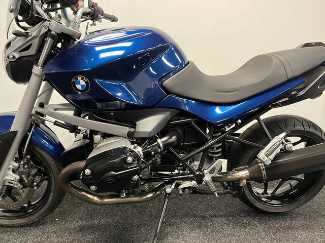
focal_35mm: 26
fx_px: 244
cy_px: 122
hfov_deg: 67.3
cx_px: 162
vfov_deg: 53.1
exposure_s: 1/50
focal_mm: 5.1
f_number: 1.6
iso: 400
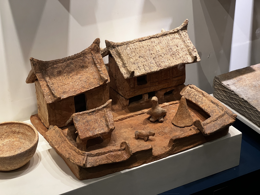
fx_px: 578
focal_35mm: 77
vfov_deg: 19.1
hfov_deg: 25.3
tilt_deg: -27.9
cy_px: 98
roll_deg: +1.1
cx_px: 130
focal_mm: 9
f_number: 2.8
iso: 320
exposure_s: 1/50
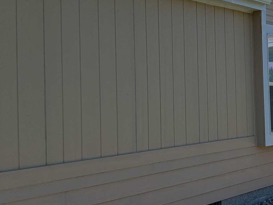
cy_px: 90
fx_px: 569
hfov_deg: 26.6
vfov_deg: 20.5
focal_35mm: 72
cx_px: 207
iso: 21
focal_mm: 6.9
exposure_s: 1/951
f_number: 1.68
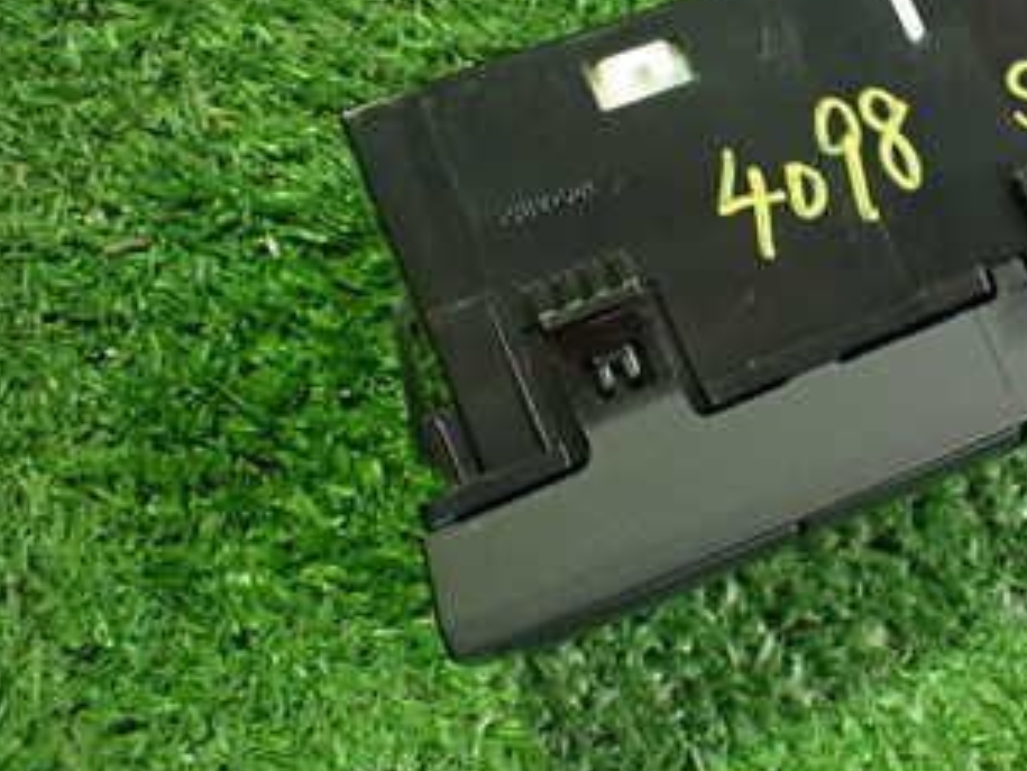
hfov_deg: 31.1
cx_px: 929
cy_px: 165
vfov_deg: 24.5
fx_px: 1751
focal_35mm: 59
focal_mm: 5.4
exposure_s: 1/40
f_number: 2.3
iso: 800
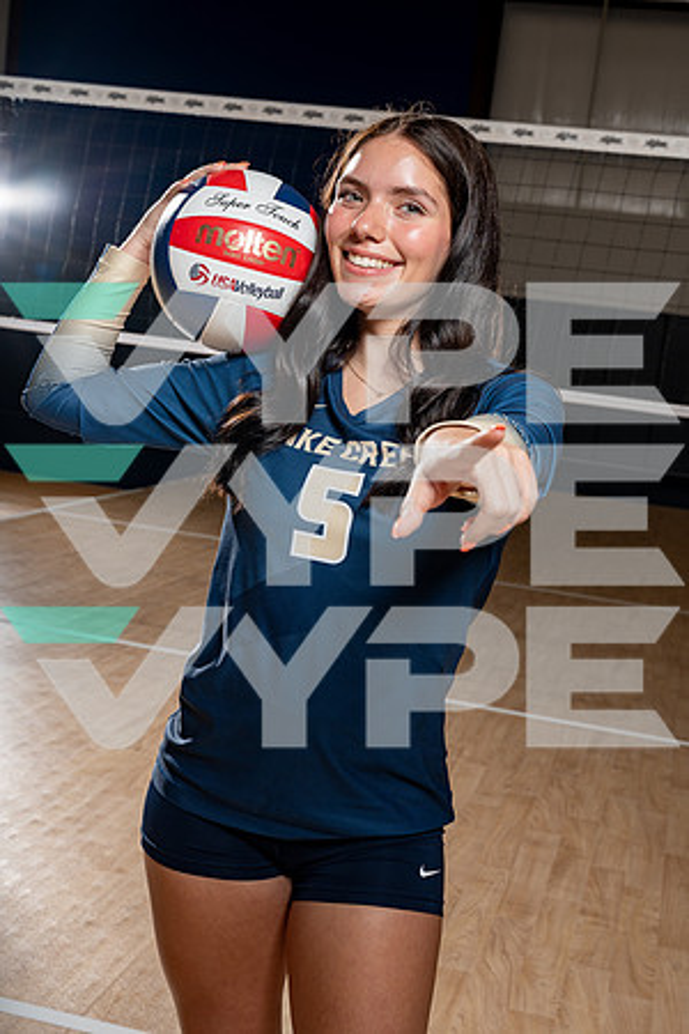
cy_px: 517
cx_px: 344
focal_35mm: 48
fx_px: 1378
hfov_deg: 28.1
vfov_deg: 41.1
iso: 100
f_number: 8
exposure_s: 1/250
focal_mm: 48
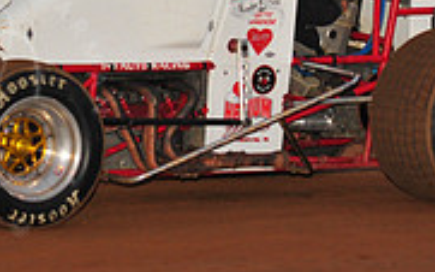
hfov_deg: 3.5
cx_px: -38
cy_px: -120
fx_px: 7170
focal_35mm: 605
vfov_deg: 2.2
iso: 1000
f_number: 6.3
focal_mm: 185
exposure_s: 1/320
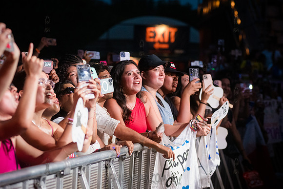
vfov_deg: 13.7
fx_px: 786
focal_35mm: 100
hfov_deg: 20.4
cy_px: 94
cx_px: 142
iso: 6400
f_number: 4
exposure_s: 1/800
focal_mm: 100
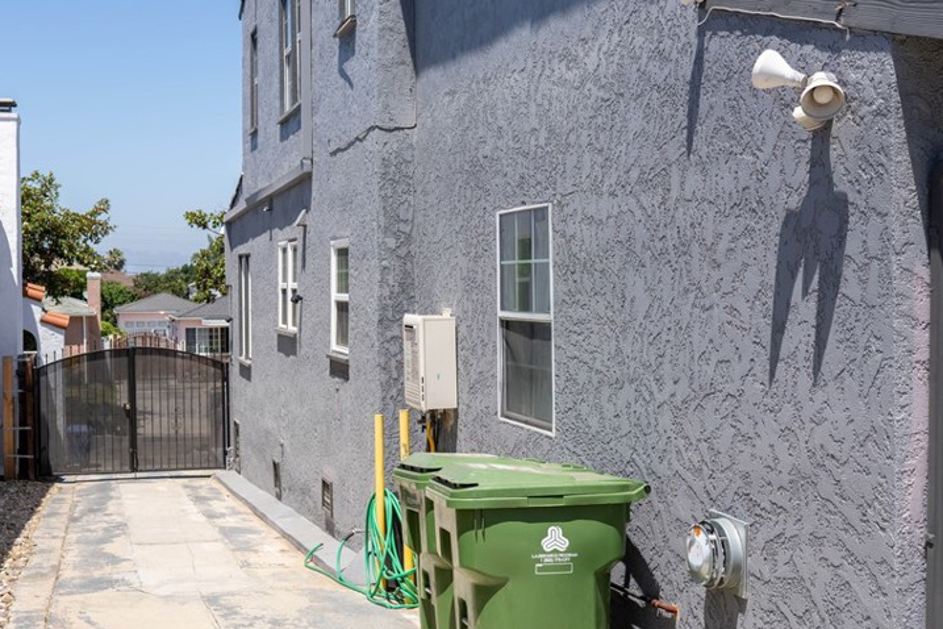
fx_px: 1310
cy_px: 315
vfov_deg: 27.0
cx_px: 374
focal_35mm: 50
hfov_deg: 39.4
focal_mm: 35
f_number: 5
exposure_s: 1/500
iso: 100
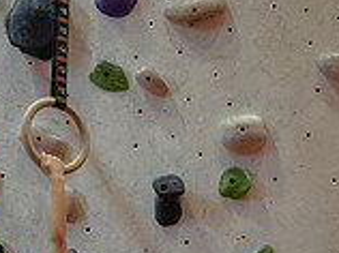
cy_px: 122
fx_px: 1232
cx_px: 64
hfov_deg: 15.6
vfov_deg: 11.7
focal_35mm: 126
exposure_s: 1/400
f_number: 3.5
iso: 5000
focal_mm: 35
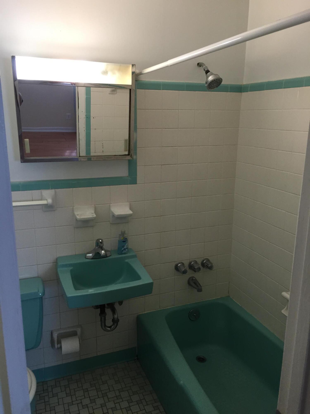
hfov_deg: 48.2
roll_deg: -0.7
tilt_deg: -12.7
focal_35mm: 29
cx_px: 155
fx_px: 346
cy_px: 207
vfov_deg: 61.7
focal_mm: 4.15
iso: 50
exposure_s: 1/30
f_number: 2.2
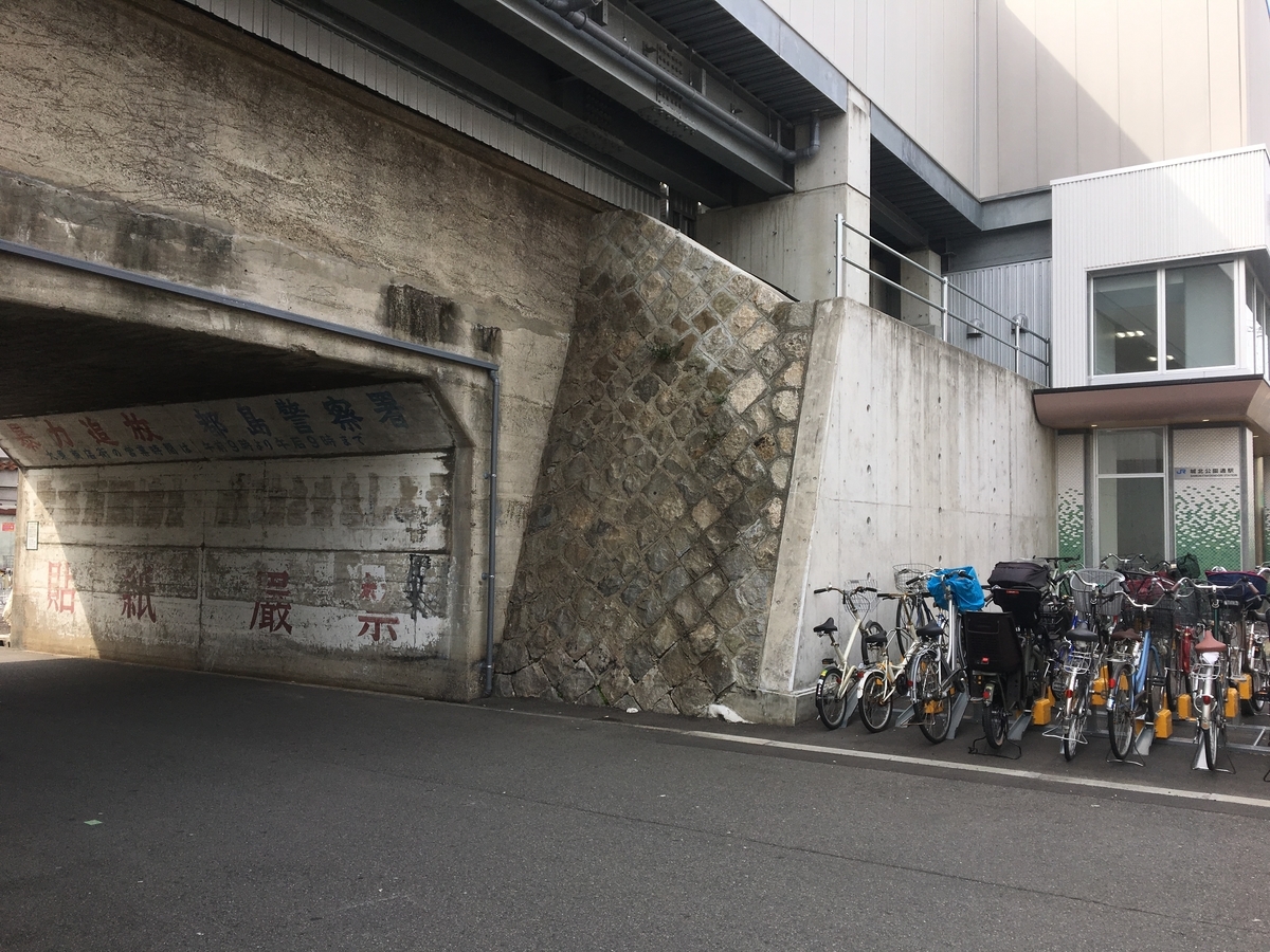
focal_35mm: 29
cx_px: 635
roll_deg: -0.9
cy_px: 476
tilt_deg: +3.5
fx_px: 1064
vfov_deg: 48.2
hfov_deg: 61.7
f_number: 2.2
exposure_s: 1/836
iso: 25
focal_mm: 4.15
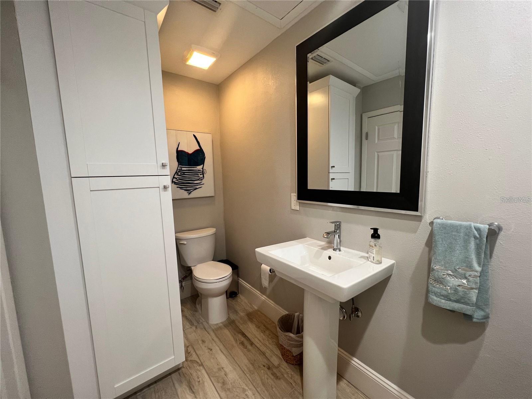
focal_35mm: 13
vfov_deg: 89.9
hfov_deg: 106.2
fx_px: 200
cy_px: 200
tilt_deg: -6.5
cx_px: 266
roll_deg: +1.5
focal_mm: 1.57
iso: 125
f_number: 1.8
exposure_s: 1/60
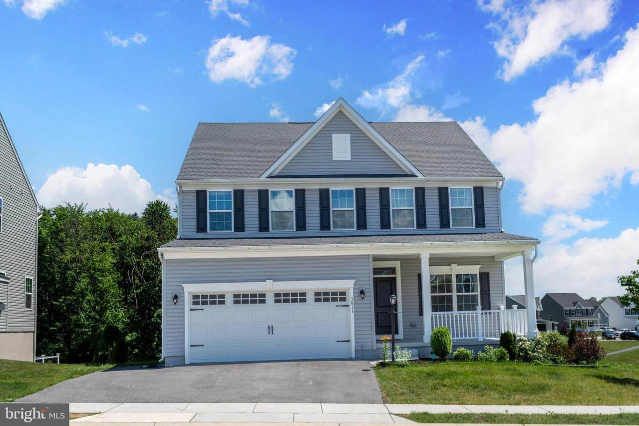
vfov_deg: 36.9
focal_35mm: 36
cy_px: 213
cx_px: 320
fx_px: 639
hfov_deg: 53.1
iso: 250
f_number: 10
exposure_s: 1/1600
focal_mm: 36
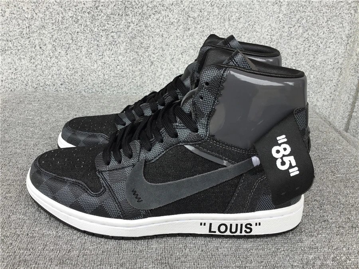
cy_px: 134
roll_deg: -3.4
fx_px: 321
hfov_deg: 58.4
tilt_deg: -24.7
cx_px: 180
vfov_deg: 45.4
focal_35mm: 31
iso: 25
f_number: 2.4
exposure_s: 1/129
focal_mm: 3.3
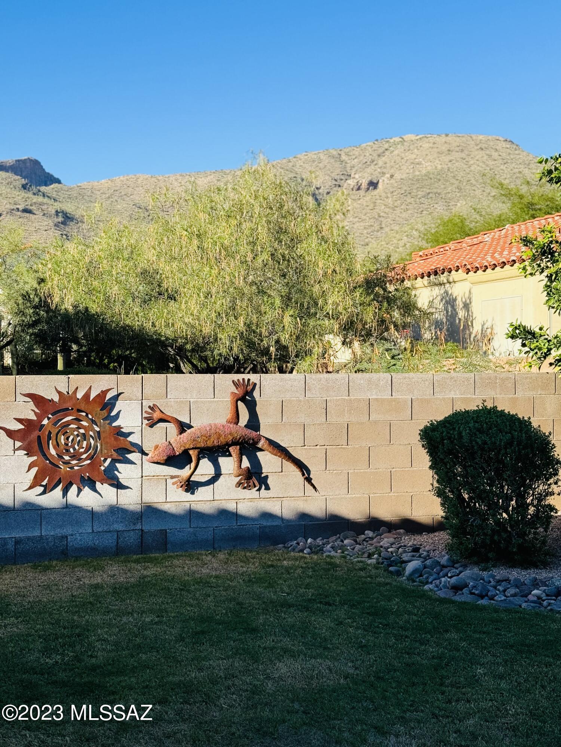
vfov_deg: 39.7
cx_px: 280
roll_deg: -0.5
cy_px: 374
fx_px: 1037
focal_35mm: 48
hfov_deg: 30.3
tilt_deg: -0.8
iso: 64
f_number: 1.78
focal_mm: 6.86
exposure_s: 1/2110
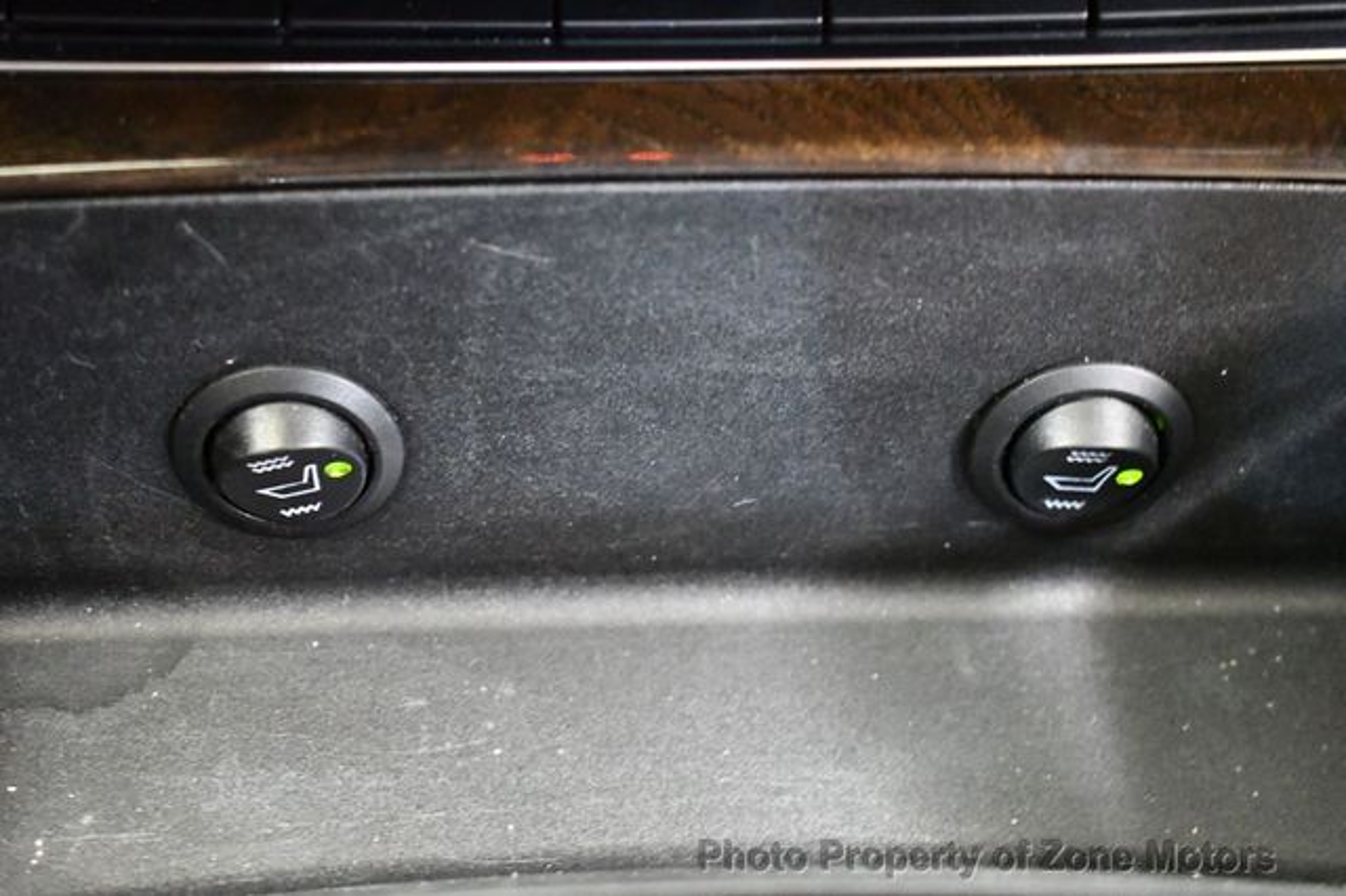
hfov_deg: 31.9
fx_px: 2354
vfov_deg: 21.5
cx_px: 673
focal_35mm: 63
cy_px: 448
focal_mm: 42
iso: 12800
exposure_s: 1/20
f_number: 5
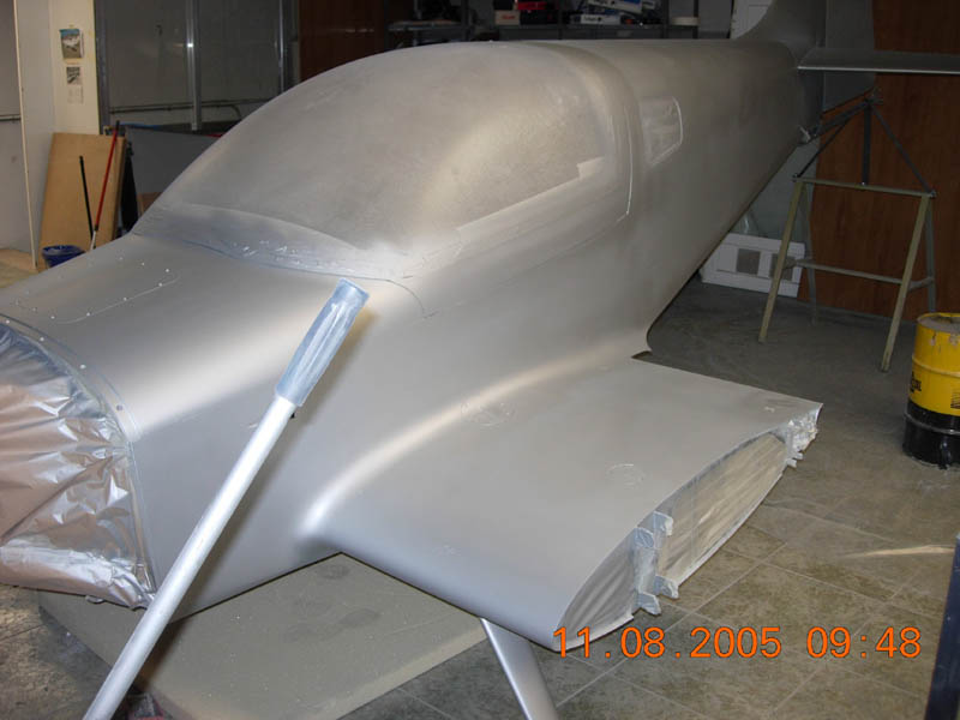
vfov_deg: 37.7
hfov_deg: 49.0
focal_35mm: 38
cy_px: 360
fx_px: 1054
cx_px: 480
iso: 79
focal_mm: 7.8
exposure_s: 1/32
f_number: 2.8
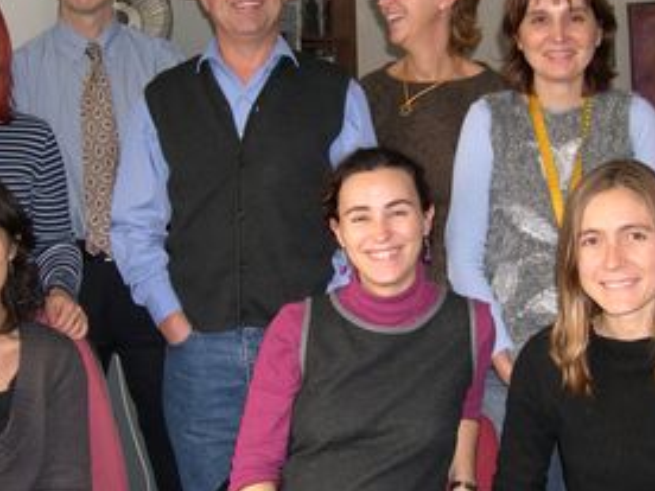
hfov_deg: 34.9
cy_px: 204
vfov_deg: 26.5
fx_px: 1041
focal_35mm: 55
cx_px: 358
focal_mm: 8
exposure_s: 1/60
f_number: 2.8
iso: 115
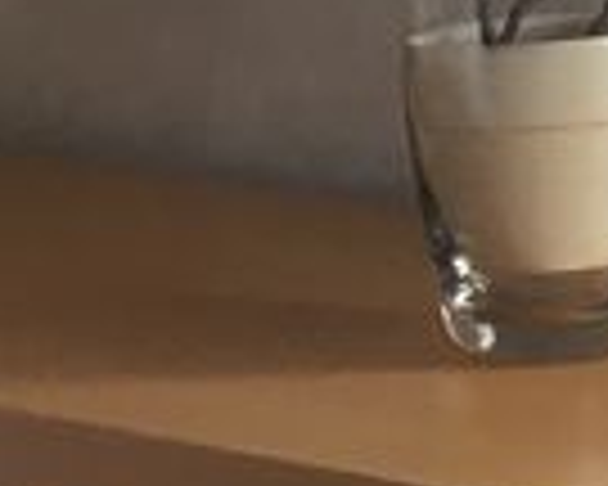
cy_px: 765
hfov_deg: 9.0
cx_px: -279
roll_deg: +0.6
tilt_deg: -20.4
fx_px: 3779
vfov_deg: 7.2
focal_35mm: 210
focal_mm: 4.15
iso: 50
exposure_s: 1/33
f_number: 2.2
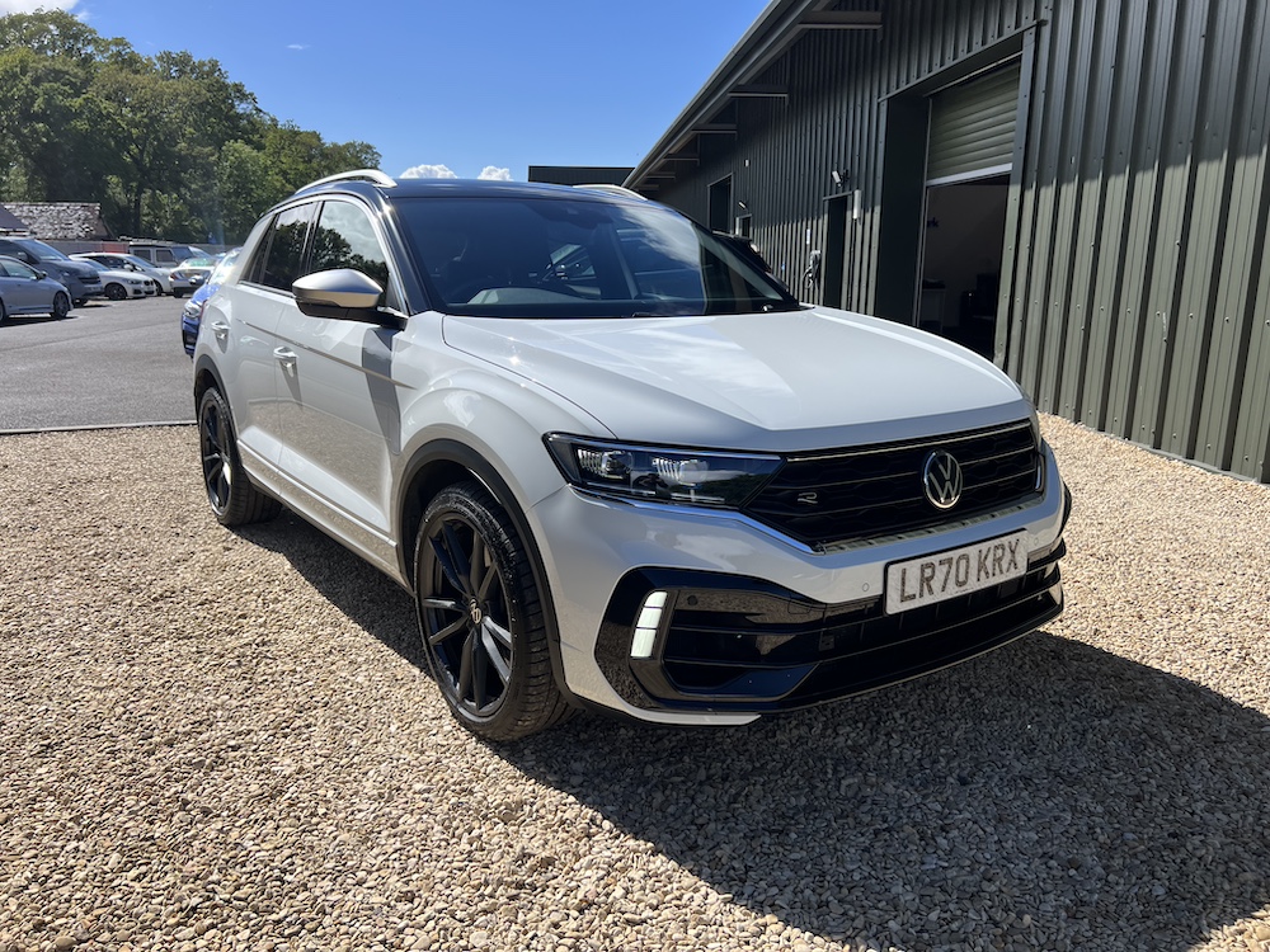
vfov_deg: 53.1
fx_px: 954
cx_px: 635
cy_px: 476
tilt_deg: -13.7
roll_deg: +0.7
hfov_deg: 67.3
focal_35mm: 26
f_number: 1.5
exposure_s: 1/4444
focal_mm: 5.7
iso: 50
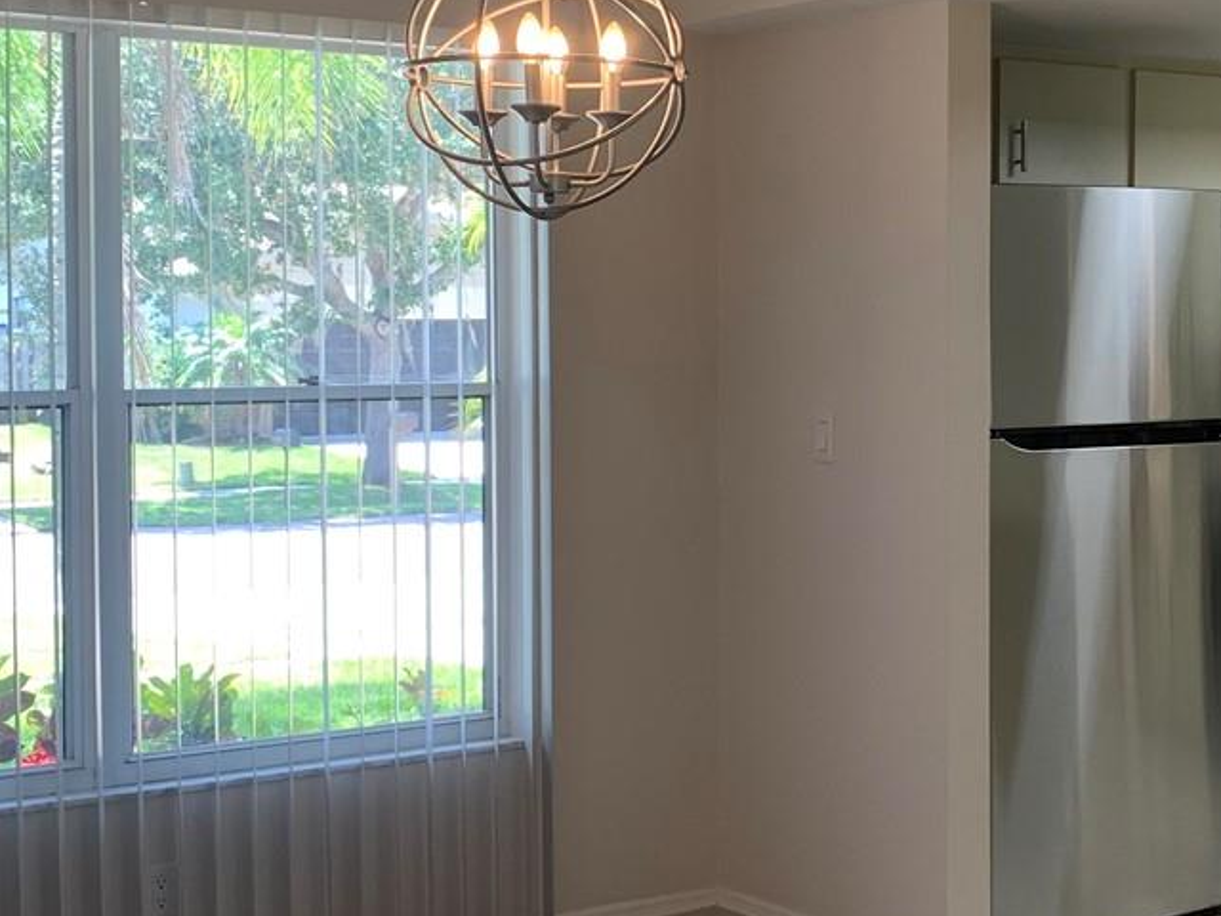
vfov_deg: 22.6
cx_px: 944
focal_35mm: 65
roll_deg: -0.8
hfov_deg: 29.3
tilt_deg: -3.1
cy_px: 370
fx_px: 2293
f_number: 1.8
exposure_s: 1/120
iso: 80
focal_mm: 4.25
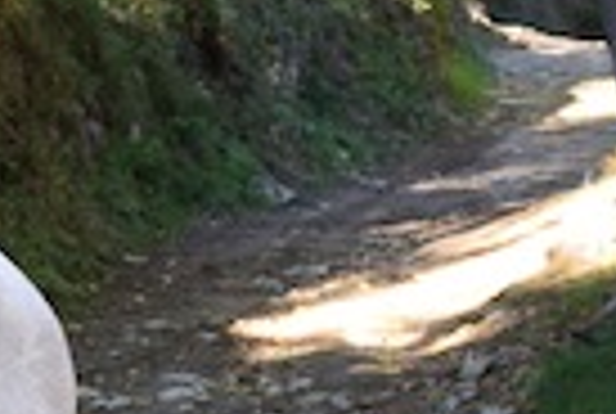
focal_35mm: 212
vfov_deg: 6.5
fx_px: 3632
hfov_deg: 9.2
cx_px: -501
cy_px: 565
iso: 500
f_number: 8
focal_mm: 25
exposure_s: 1/60
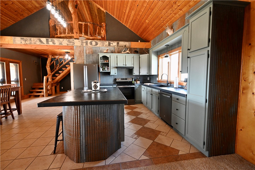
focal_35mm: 16
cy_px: 85
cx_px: 128
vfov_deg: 73.7
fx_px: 113
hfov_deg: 96.7
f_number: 4
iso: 2500
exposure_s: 1/125
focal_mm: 16
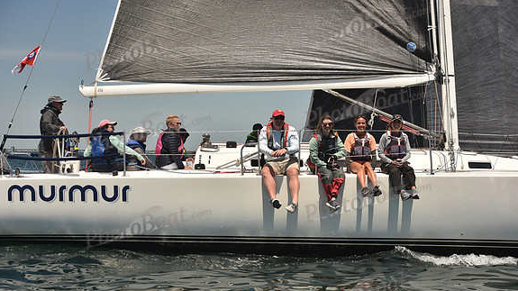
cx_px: 259
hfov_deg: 28.6
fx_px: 1016
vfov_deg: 16.3
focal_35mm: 74
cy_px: 165
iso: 250
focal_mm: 70
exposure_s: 1/800
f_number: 6.3
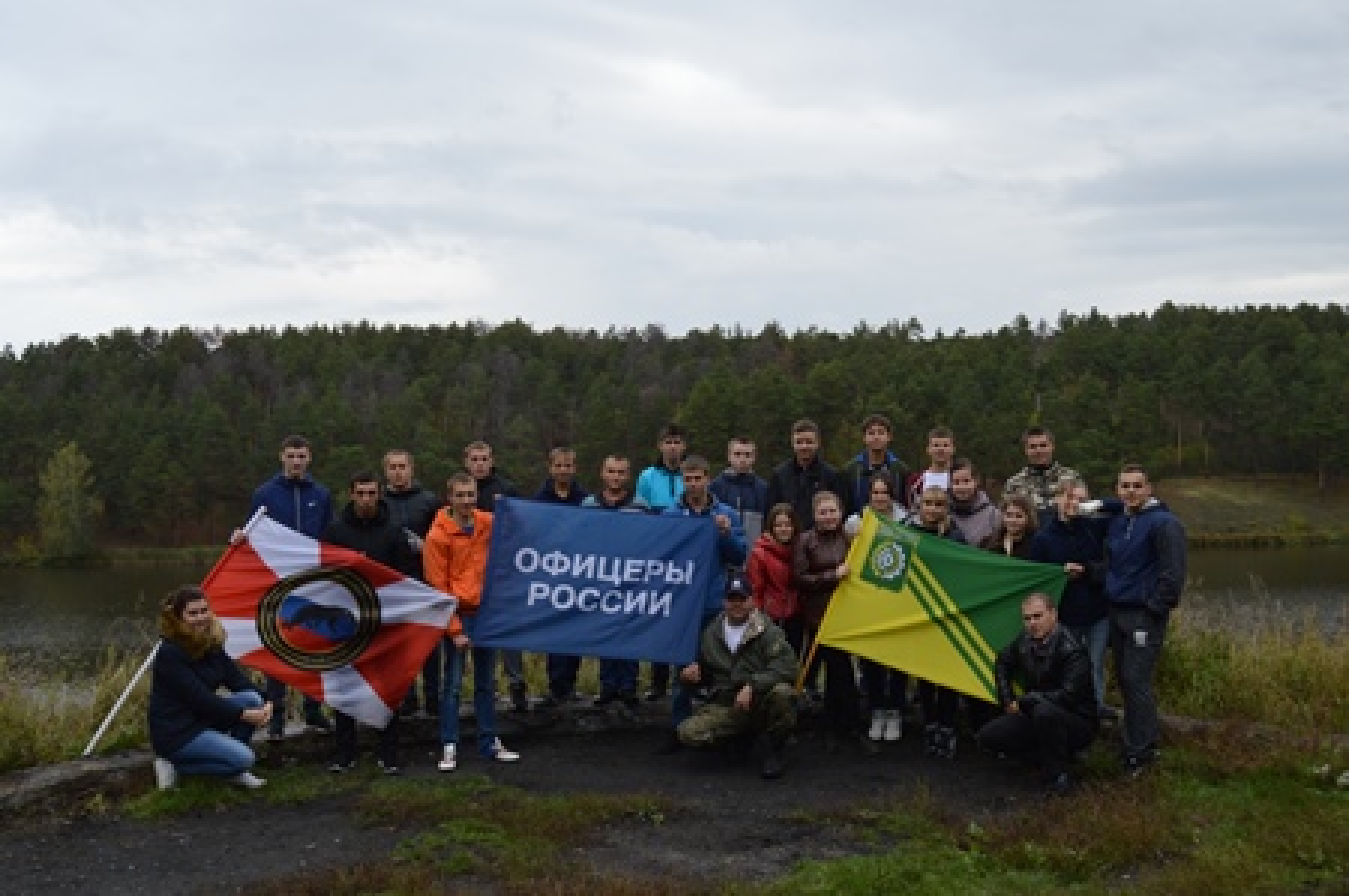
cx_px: 674
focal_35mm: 39
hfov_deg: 49.6
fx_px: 1460
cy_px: 448
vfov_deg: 34.1
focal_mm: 26
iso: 110
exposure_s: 1/125
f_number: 5.6
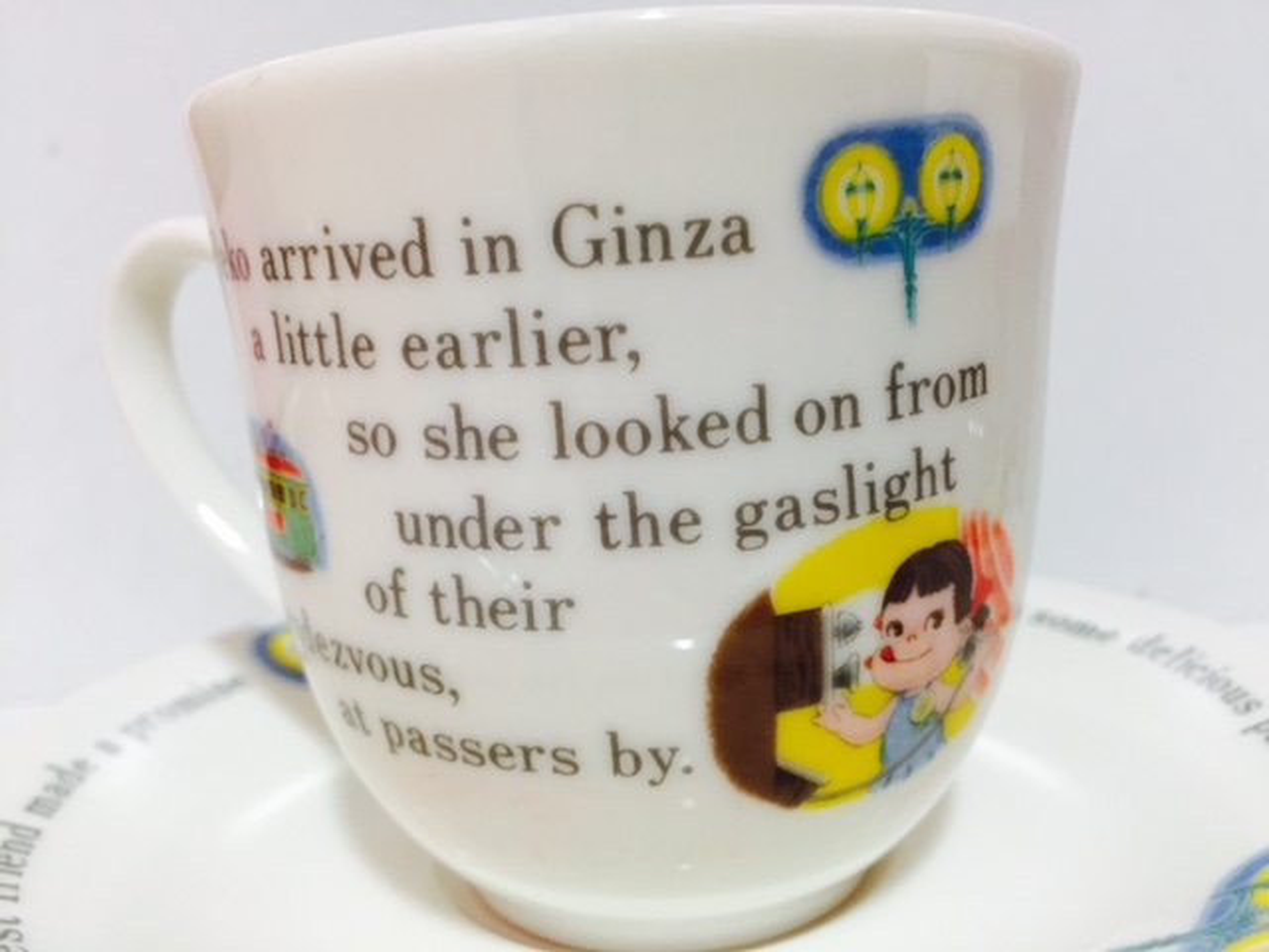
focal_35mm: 29
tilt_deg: -5.9
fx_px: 1063
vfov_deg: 48.2
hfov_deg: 61.7
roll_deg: +2.3
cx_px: 634
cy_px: 476
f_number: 2.2
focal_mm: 4.15
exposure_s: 1/33
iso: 64
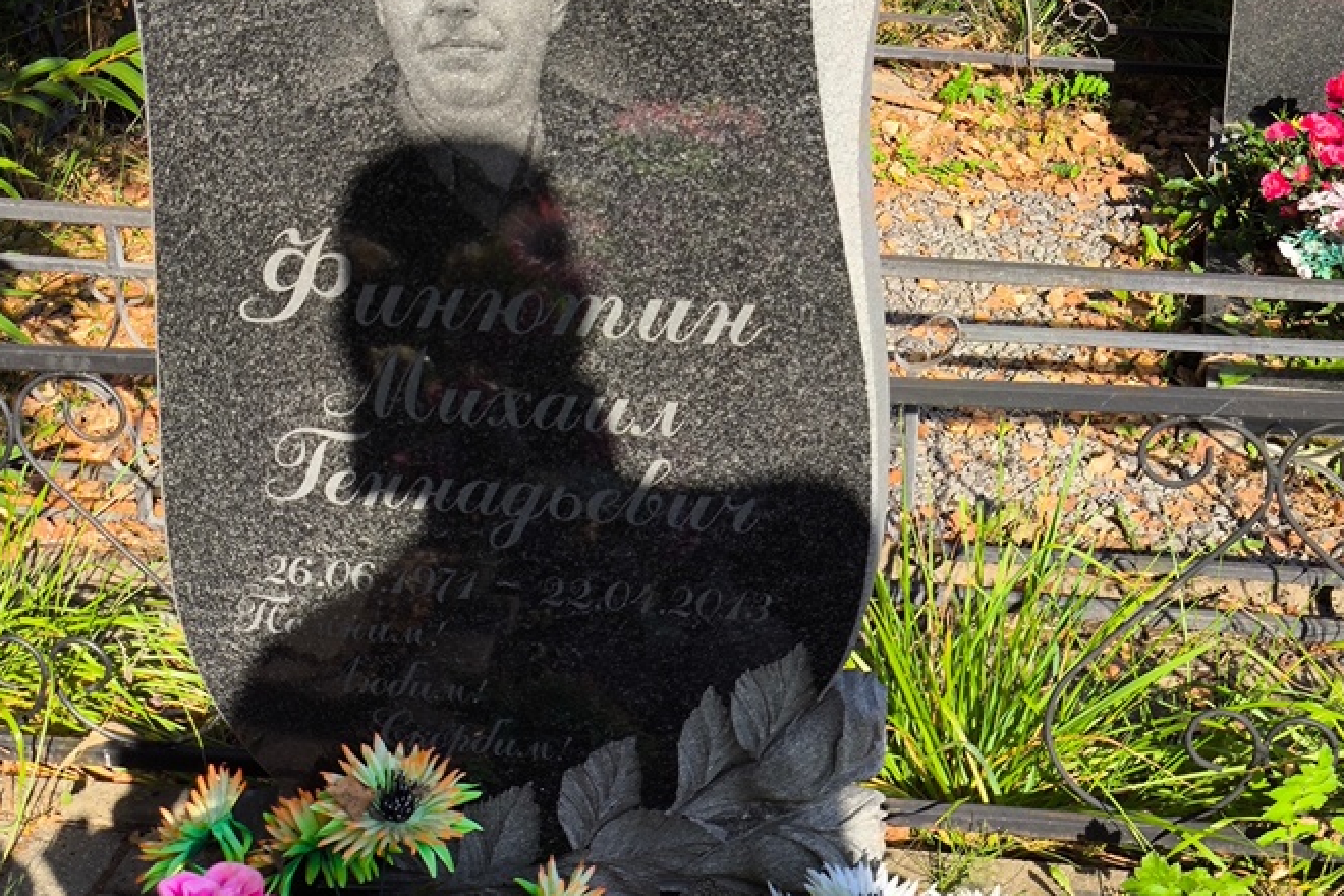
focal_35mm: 63
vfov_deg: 21.5
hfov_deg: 31.9
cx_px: 657
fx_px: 2352
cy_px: 356
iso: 50
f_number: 1.7
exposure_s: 1/754
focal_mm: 4.71
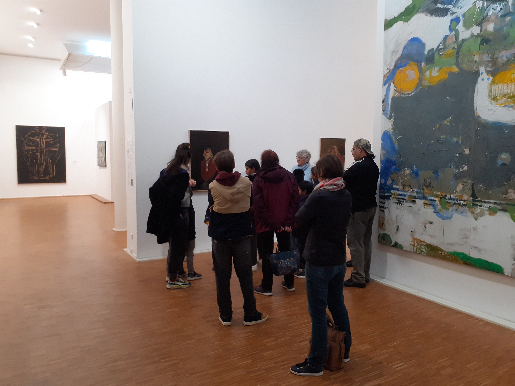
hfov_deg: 65.3
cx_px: 258
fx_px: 402
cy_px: 193
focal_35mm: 27
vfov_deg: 51.4
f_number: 1.9
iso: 80
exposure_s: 1/50
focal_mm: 3.6
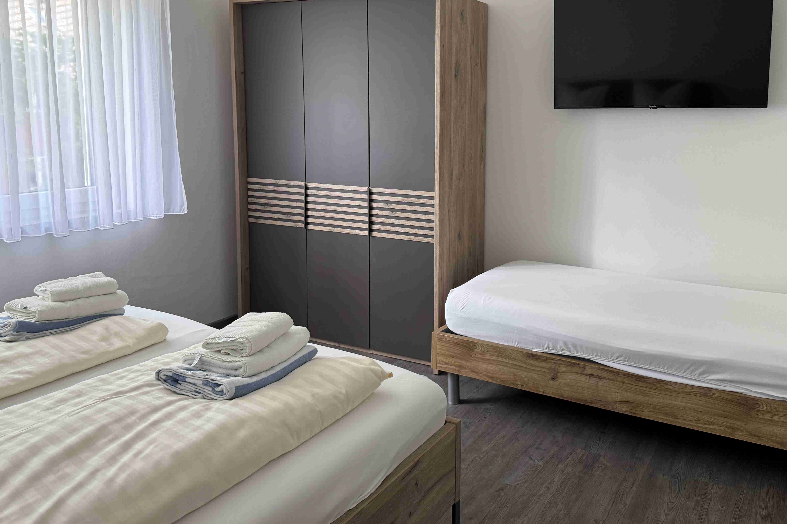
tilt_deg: -6.6
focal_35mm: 30
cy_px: 187
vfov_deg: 43.2
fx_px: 656
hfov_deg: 61.7
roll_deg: +0.1
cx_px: 450
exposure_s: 1/85
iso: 200
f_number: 1.78
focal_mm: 6.76
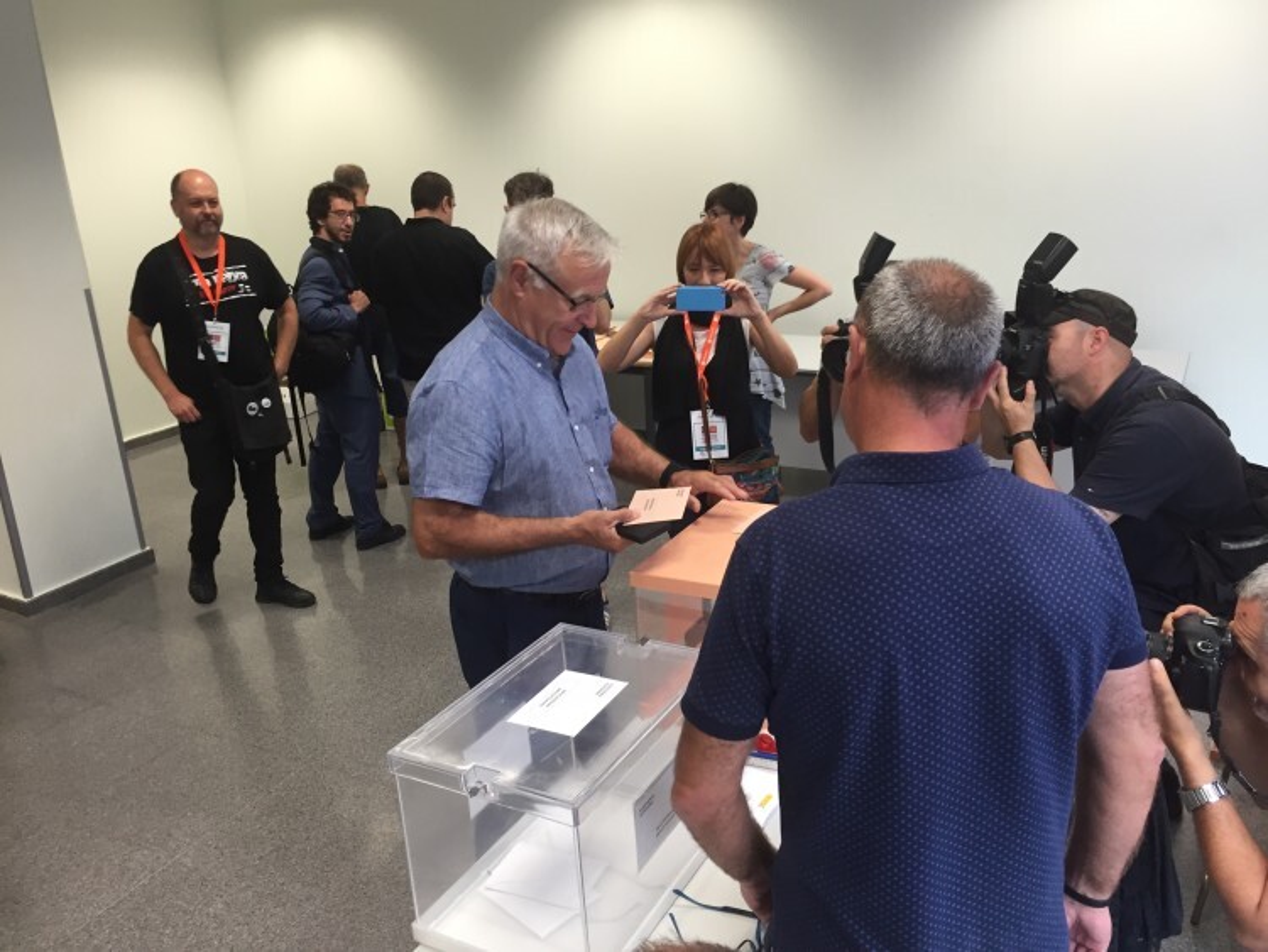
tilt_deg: -18.6
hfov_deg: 61.6
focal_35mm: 29
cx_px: 634
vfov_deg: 48.3
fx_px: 1063
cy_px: 476
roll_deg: +1.6
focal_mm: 4.15
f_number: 2.2
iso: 64
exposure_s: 1/33
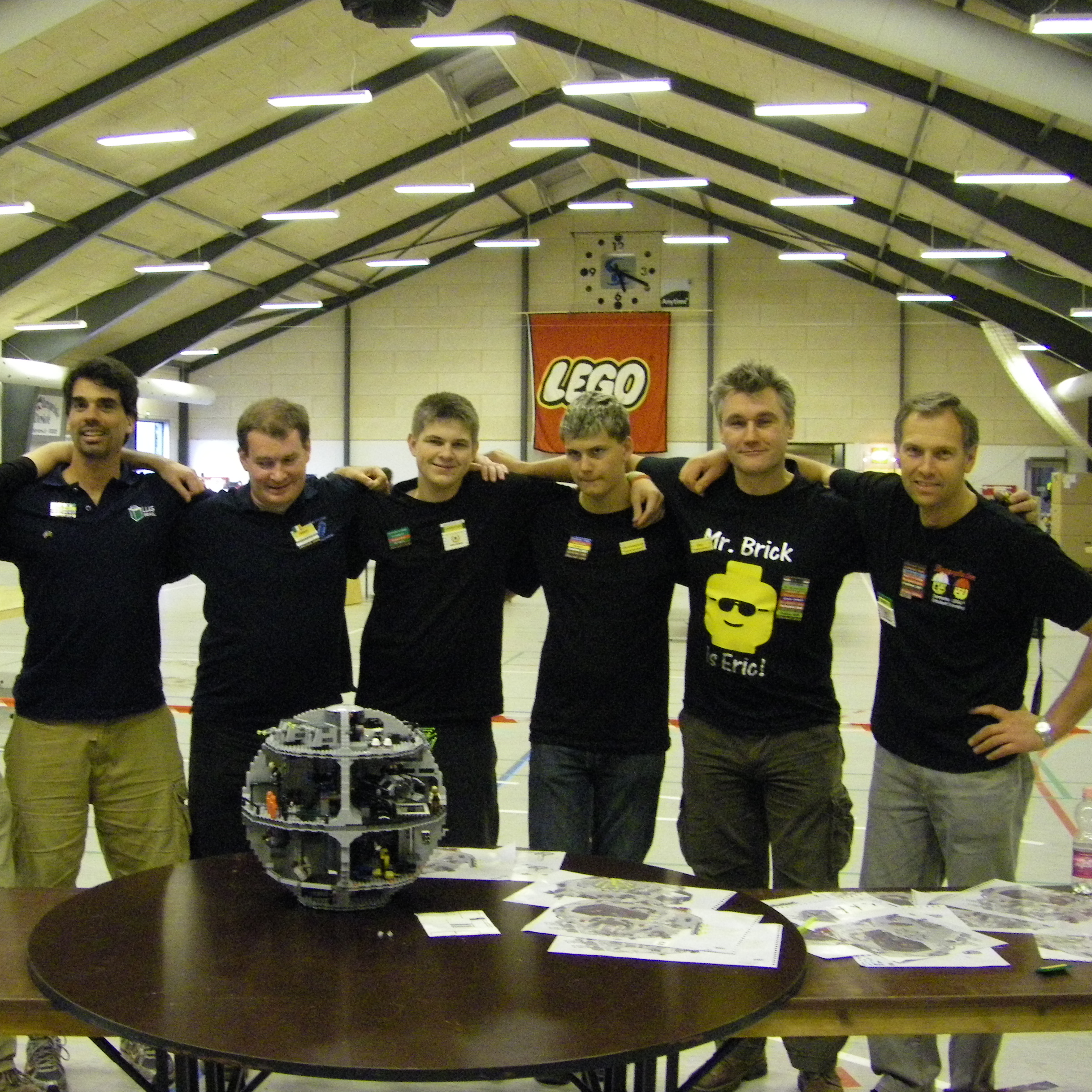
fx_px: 1606
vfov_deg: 37.6
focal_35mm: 45
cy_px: 545
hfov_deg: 37.4
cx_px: 419
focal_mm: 6.3
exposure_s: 1/30
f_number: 3.5
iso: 800
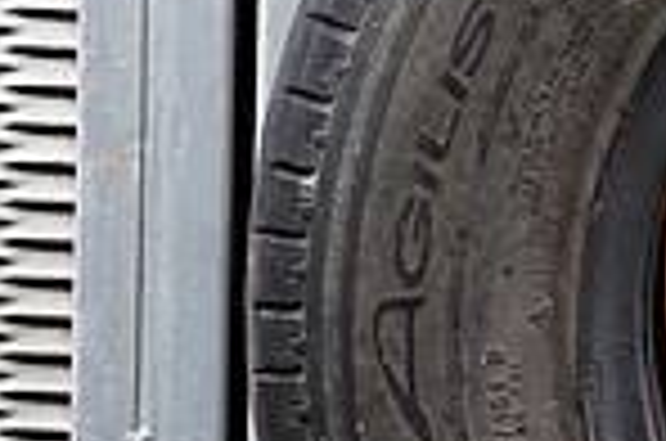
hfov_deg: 4.5
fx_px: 8326
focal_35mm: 451
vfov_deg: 3.0
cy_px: 295
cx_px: 1143
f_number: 2
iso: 100
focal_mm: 77
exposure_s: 1/90
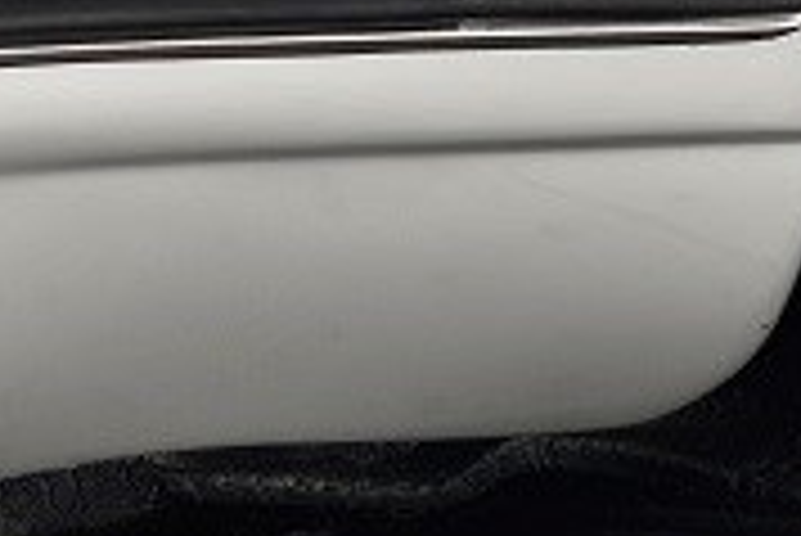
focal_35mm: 269
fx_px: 5990
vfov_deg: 5.1
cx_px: 1354
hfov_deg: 7.5
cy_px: 241
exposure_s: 1/25
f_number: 4
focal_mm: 50
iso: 800
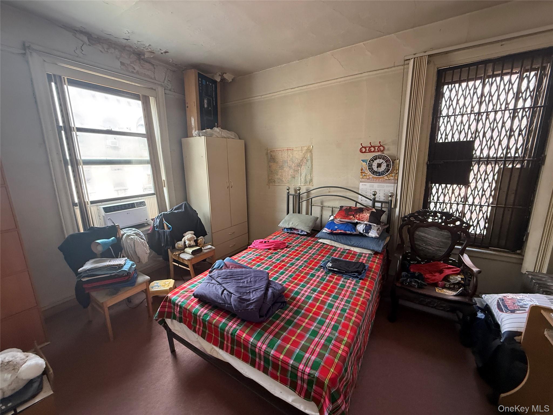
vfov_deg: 85.7
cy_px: 208
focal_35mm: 14
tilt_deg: -11.0
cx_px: 276
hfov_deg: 102.1
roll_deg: +0.9
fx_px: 224
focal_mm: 2.22
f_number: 2.2
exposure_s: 1/72
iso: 320
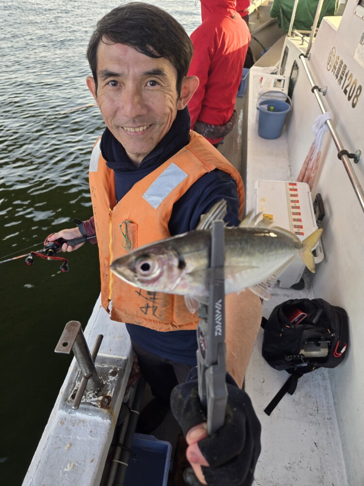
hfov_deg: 58.9
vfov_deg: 73.9
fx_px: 322
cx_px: 182
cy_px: 243
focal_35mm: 23
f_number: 1.8
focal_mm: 5.4
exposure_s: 1/180
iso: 32
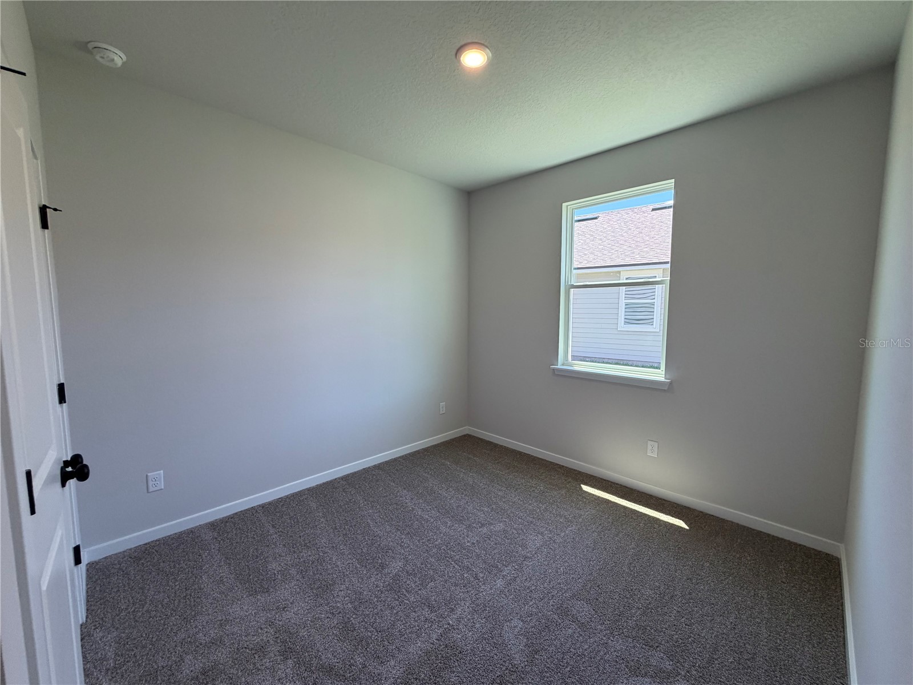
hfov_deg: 102.1
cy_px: 342
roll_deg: +0.2
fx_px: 369
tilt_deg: -5.3
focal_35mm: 14
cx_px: 456
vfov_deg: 85.7
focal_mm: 2.22
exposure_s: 1/120
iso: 125
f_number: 2.2
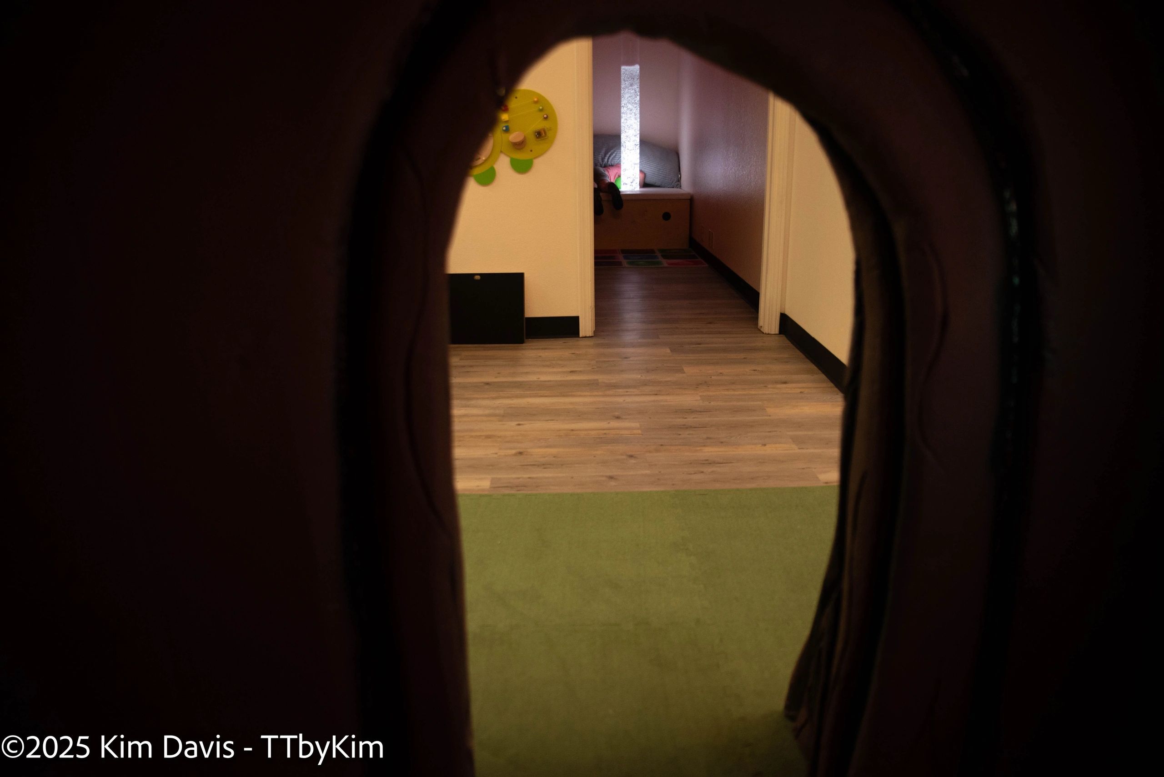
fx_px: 776
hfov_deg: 73.7
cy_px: 388
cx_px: 582
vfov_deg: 53.2
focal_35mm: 24
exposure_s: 1/160
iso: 1600
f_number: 2.8
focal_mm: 24
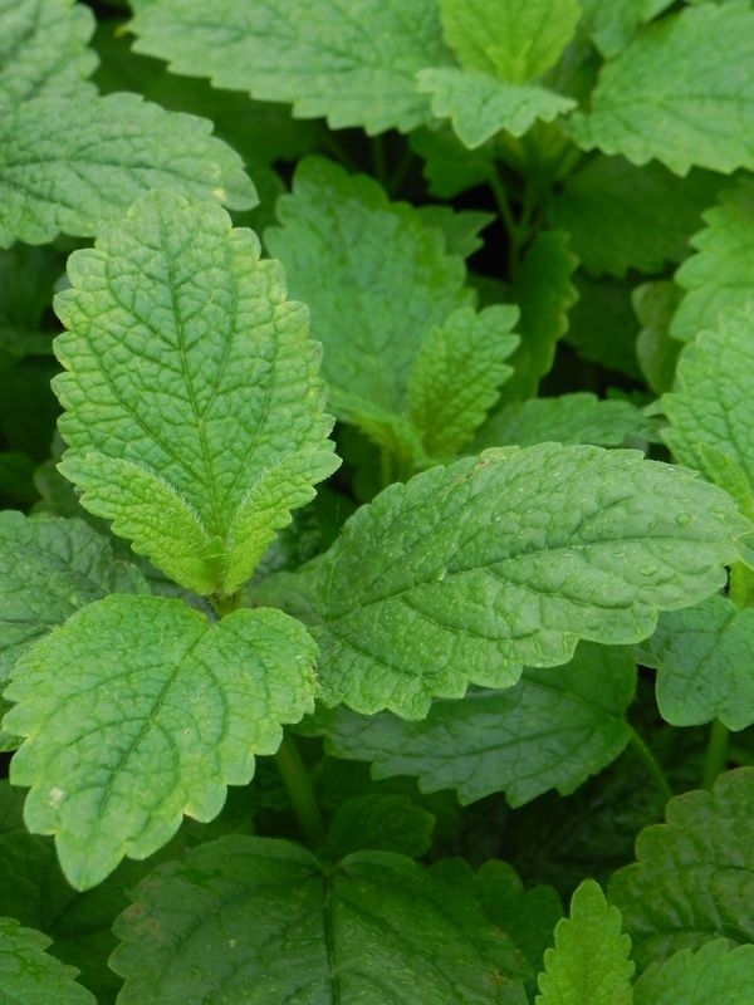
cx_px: 377
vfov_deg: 18.7
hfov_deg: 14.1
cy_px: 502
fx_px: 3049
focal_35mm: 105
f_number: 5
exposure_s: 1/160
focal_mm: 18.8
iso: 160
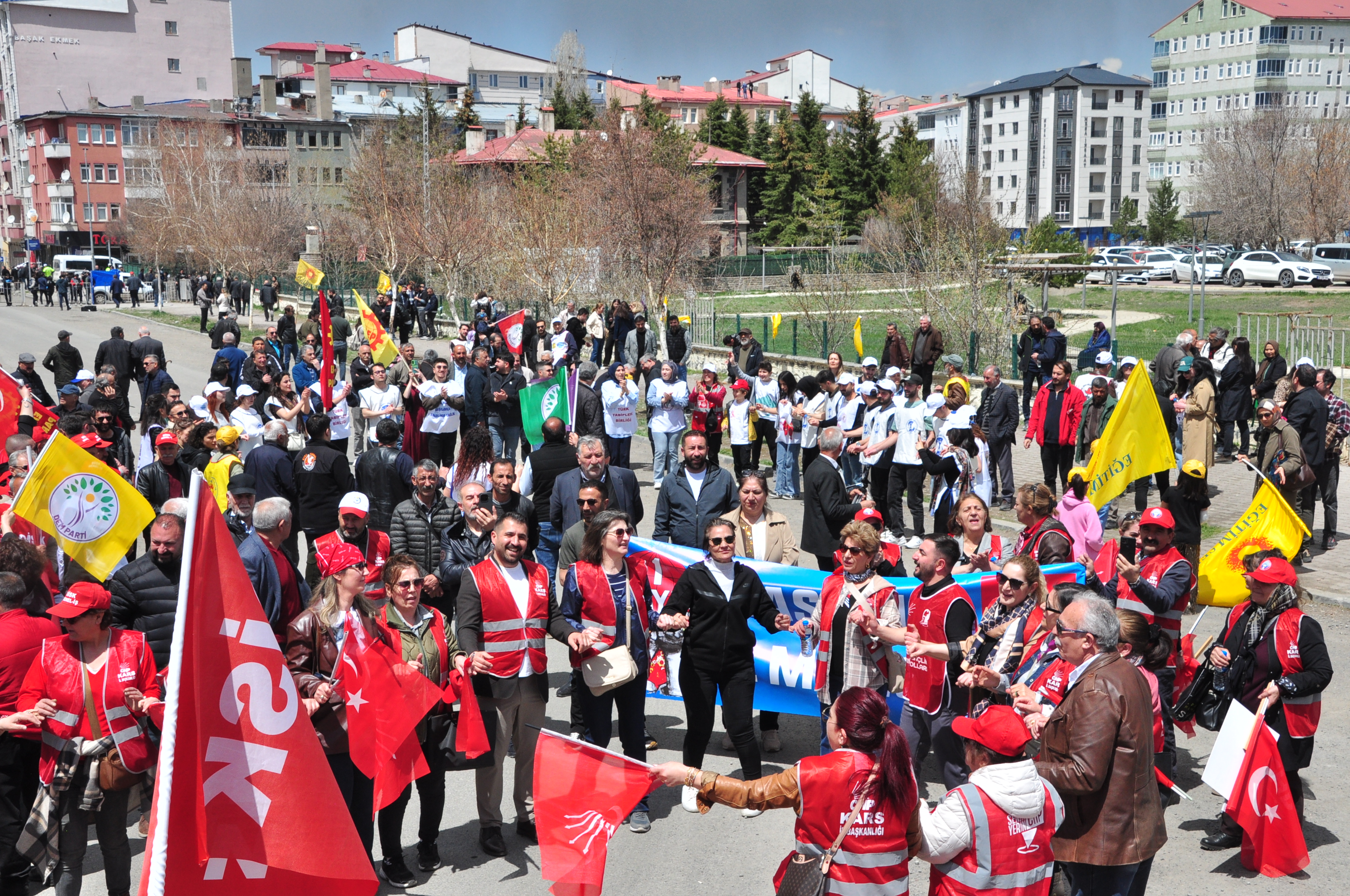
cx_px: 675
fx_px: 1798
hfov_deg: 41.2
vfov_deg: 28.0
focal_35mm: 48
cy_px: 448
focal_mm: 32
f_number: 13
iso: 400
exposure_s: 1/640
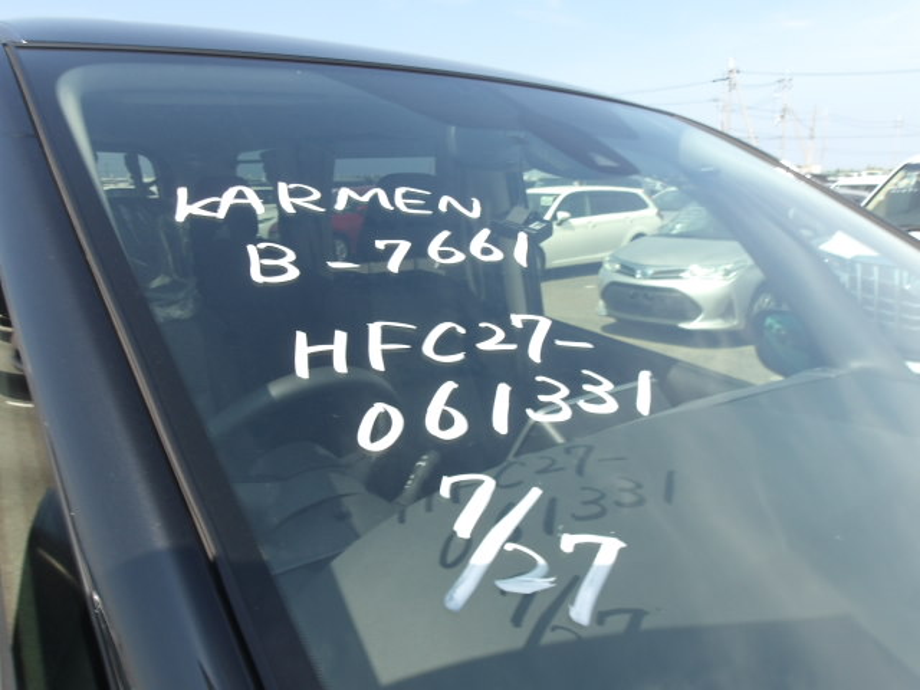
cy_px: 345
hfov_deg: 65.3
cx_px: 460
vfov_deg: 51.4
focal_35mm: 27
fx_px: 718
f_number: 10.4
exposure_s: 1/60
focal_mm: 4.9
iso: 100
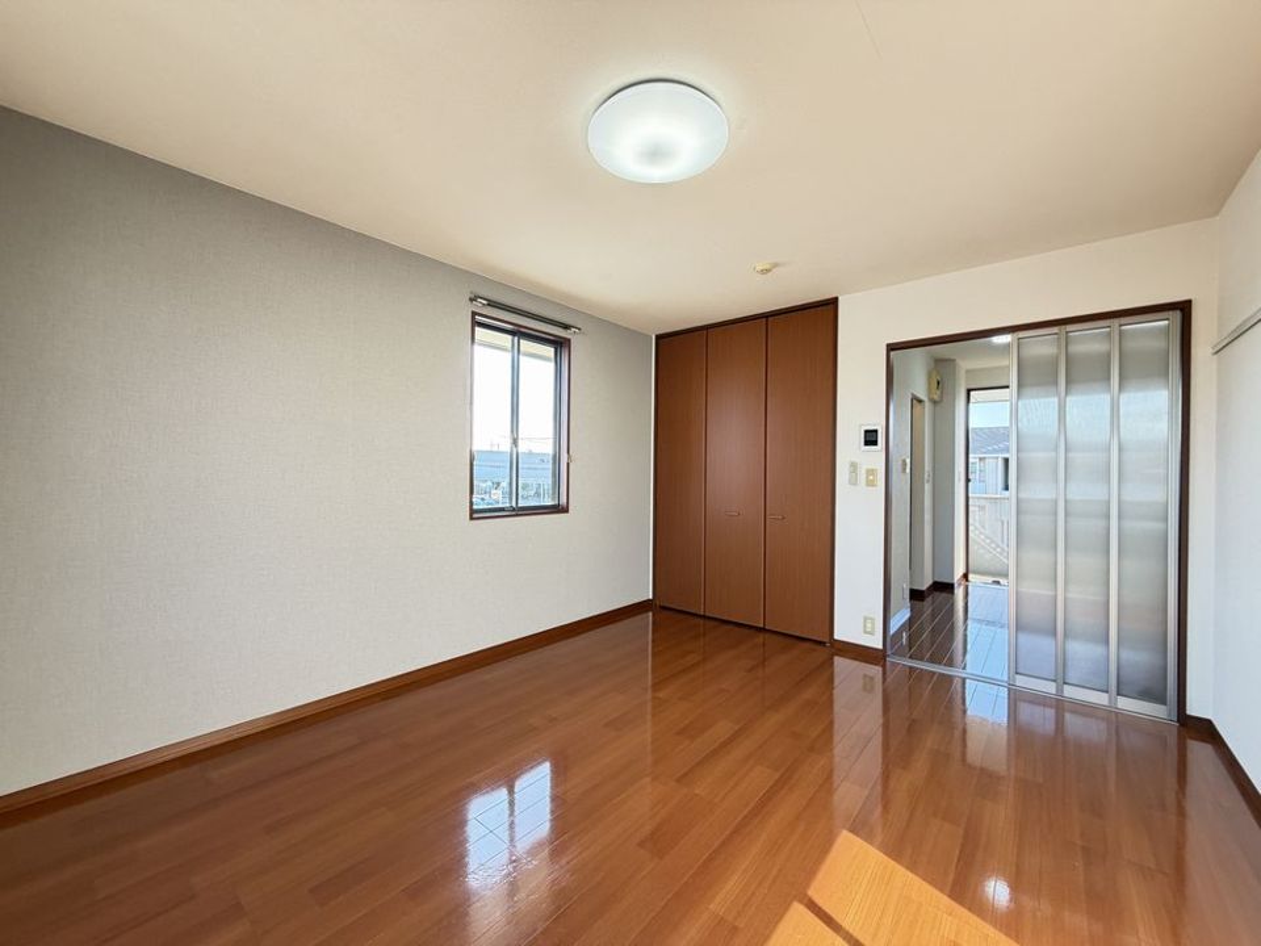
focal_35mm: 14
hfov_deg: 102.1
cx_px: 630
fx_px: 510
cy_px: 473
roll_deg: -0.5
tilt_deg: +1.0
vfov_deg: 85.7
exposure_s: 1/121
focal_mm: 2.22
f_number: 2.2
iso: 200
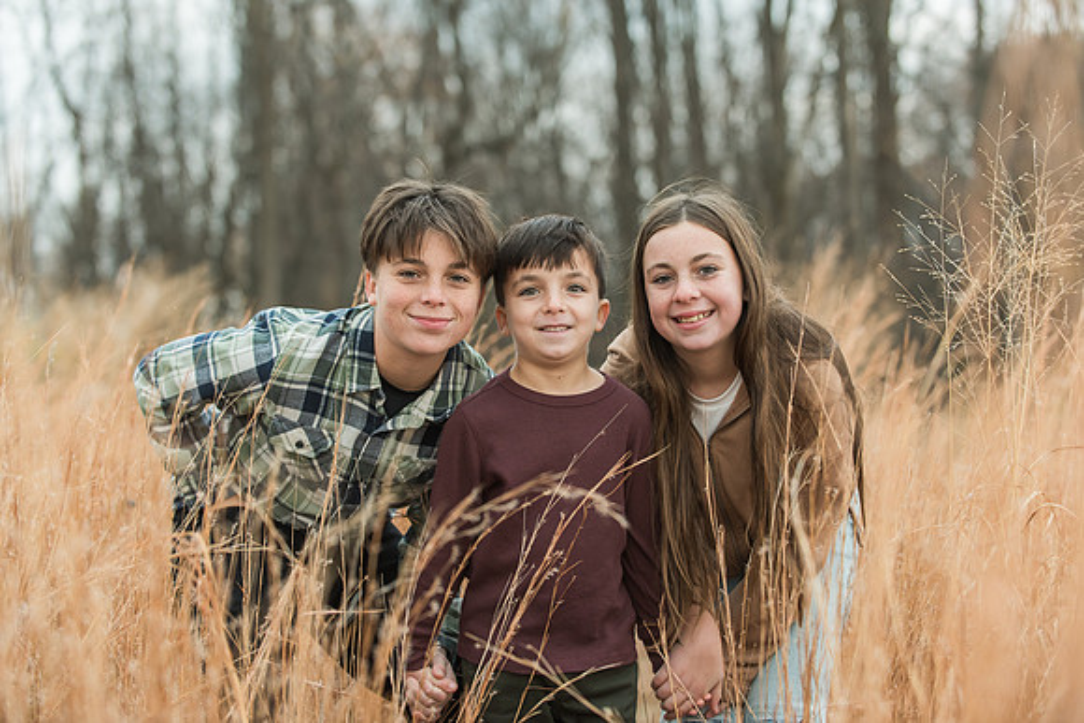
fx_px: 2686
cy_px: 354
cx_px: 547
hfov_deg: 22.8
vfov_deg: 15.3
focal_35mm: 89
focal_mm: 86
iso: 1000
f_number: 3.5
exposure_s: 1/160
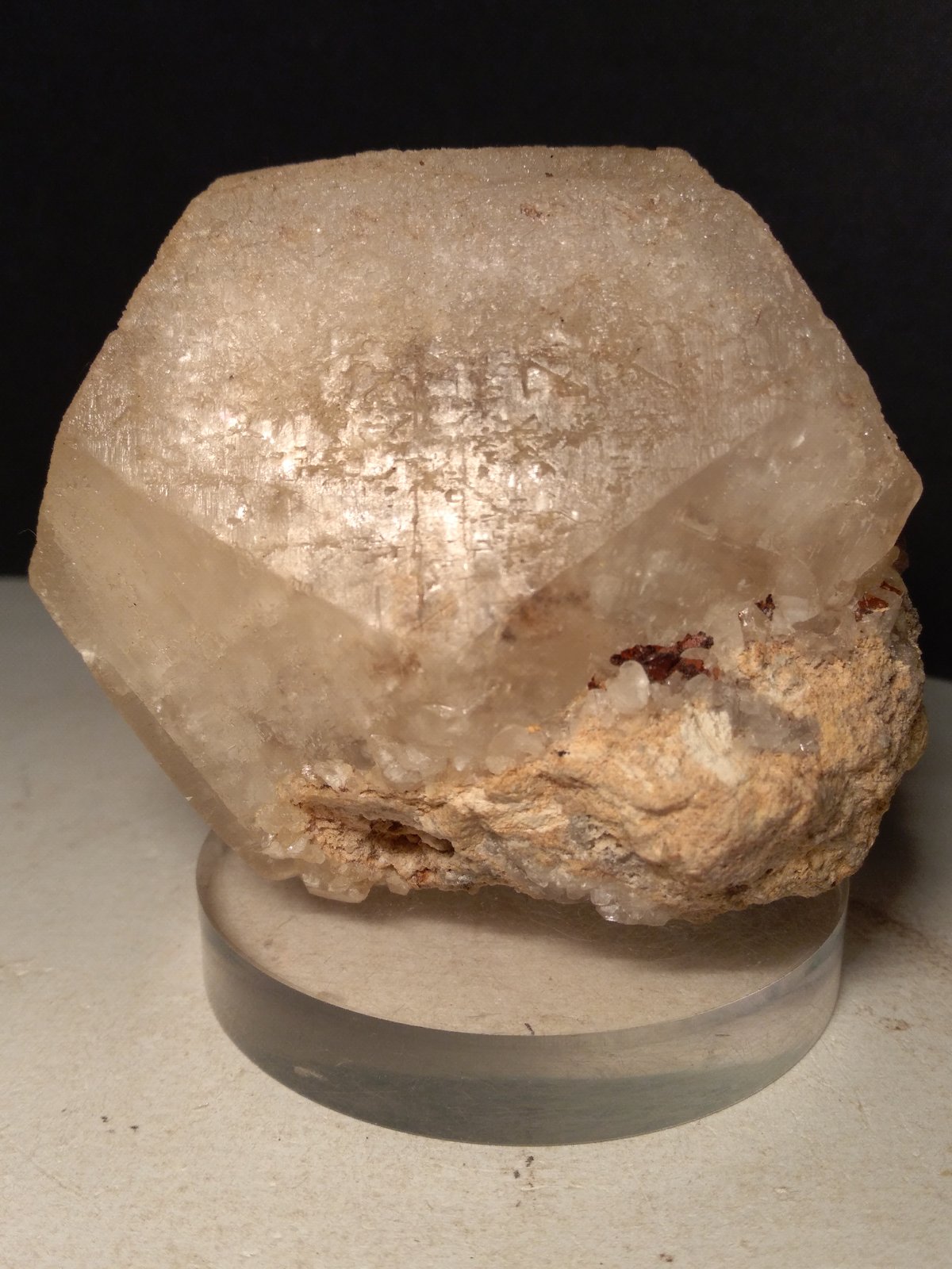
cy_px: 634
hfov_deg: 53.1
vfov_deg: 67.3
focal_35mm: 26
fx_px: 953
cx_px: 476
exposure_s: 1/60
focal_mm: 3.54
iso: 108
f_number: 2
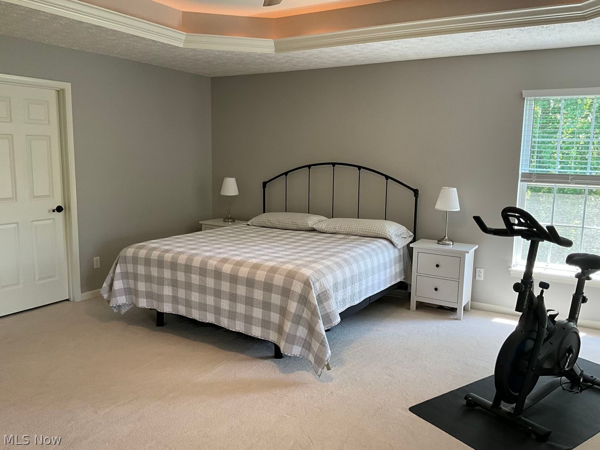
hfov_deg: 61.7
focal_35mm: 29
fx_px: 503
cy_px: 225
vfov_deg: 48.2
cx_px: 300
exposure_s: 1/60
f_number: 1.8
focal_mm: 3
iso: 80
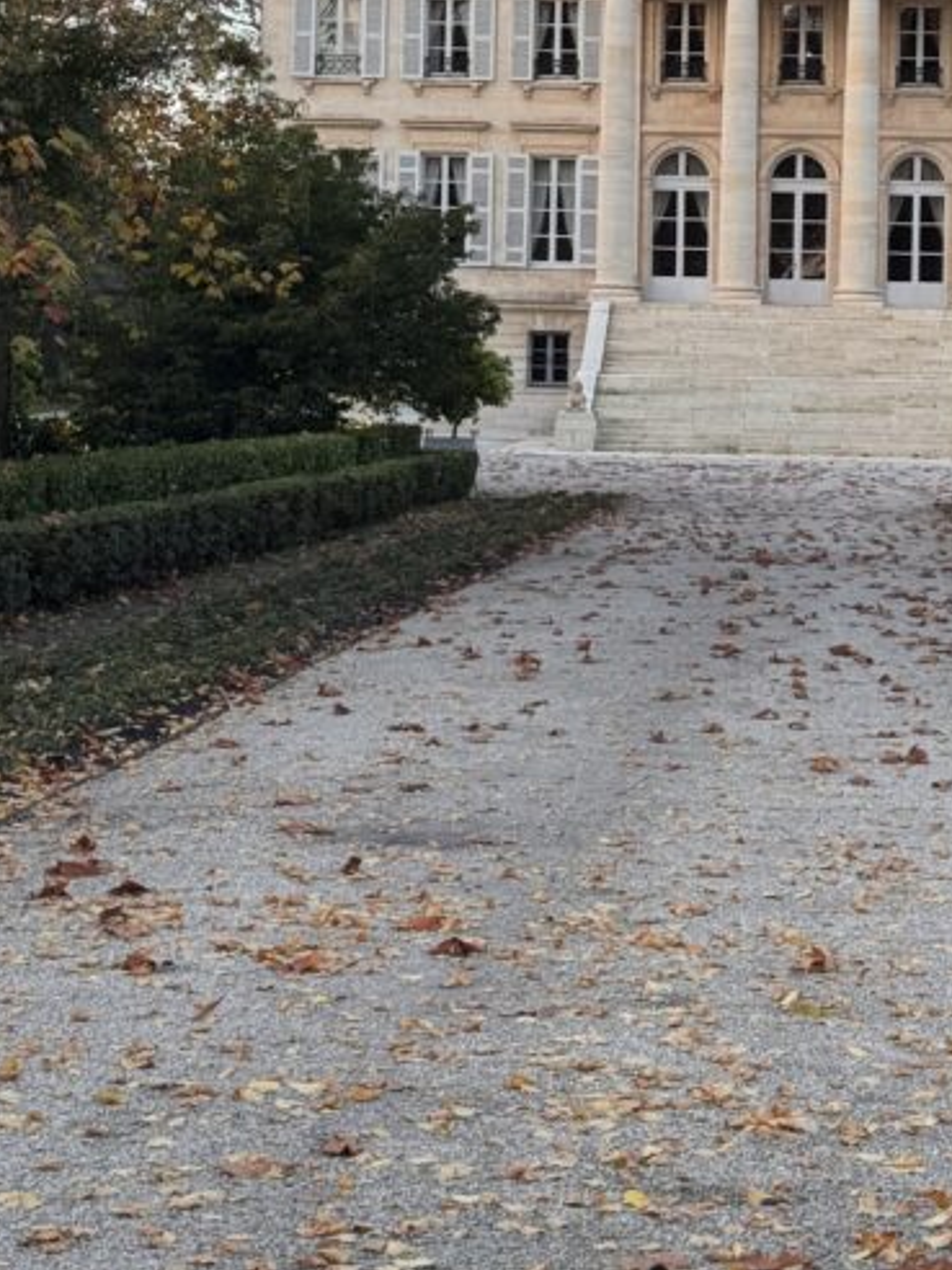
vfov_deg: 19.3
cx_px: 730
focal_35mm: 100
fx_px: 3667
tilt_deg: +2.3
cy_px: 160
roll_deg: -1.0
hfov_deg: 14.7
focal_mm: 6.76
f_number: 1.78
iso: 64
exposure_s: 1/121
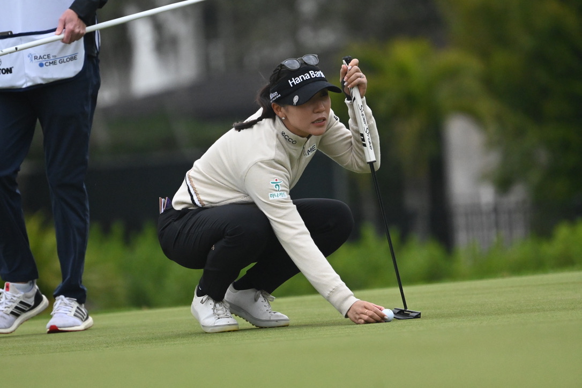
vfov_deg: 2.3
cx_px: 291
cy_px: 194
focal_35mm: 600
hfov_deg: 3.4
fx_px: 9699
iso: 4500
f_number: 5.6
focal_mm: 400
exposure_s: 1/4000
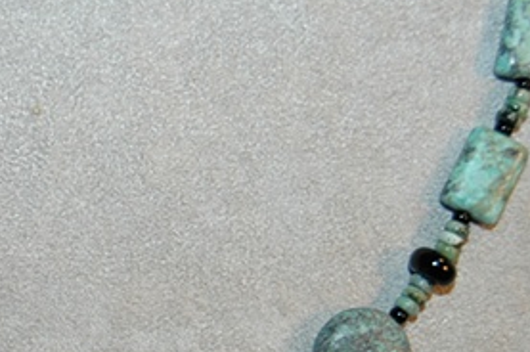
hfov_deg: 19.3
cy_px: 290
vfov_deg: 13.1
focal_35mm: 104
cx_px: 61
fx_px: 1529
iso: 200
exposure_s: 1/60
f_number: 4.2
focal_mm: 30
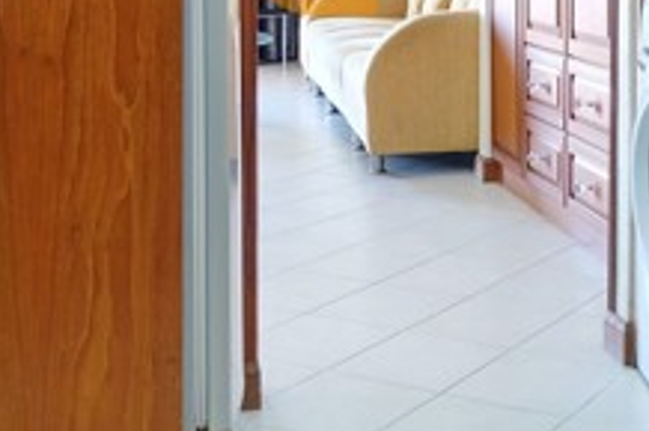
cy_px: -62
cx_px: 592
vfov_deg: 19.6
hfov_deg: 29.2
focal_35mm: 66
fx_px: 1189
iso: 200
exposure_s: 1/10
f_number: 3.5
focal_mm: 16
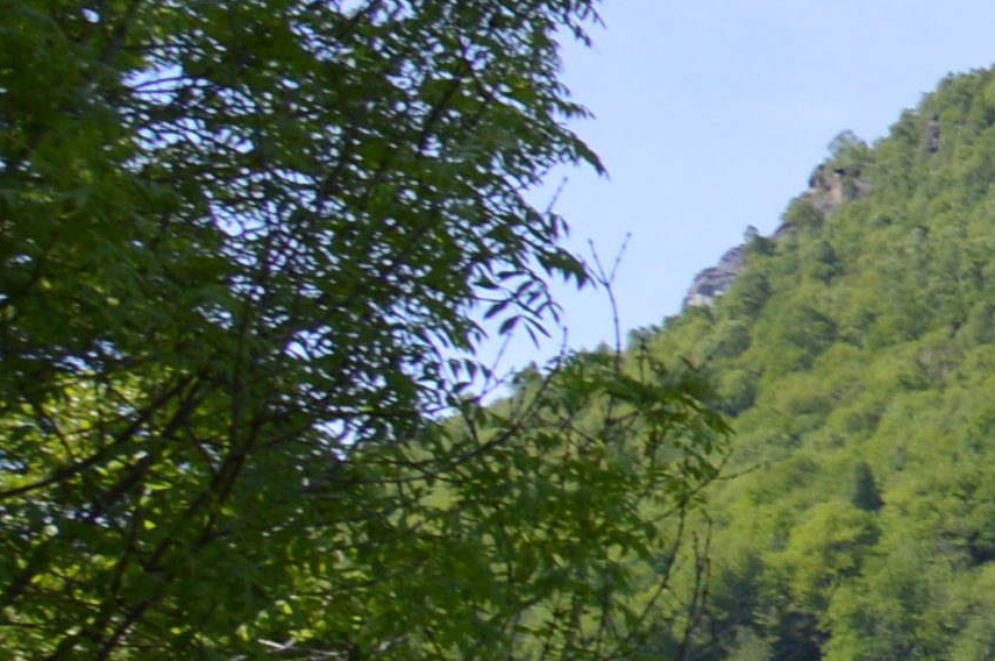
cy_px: 1246
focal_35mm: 190
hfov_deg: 8.3
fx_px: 5245
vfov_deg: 7.0
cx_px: 3420
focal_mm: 18
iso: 100
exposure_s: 1/200
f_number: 7.1
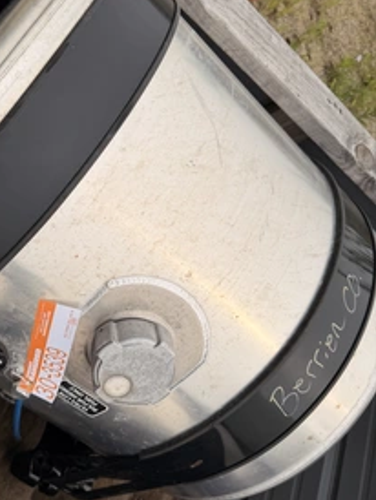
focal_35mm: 35
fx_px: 506
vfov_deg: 52.6
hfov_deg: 39.9
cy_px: 239
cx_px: 104
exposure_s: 1/4975
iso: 80
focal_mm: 6.76
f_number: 1.78
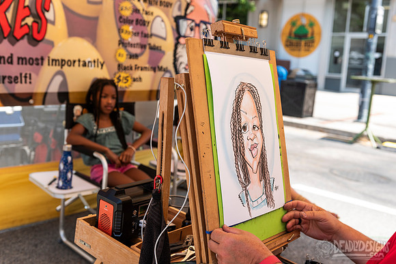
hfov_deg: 48.4
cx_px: 198
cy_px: 132
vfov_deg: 33.4
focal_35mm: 40
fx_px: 440
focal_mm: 40
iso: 50
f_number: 4
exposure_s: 1/160
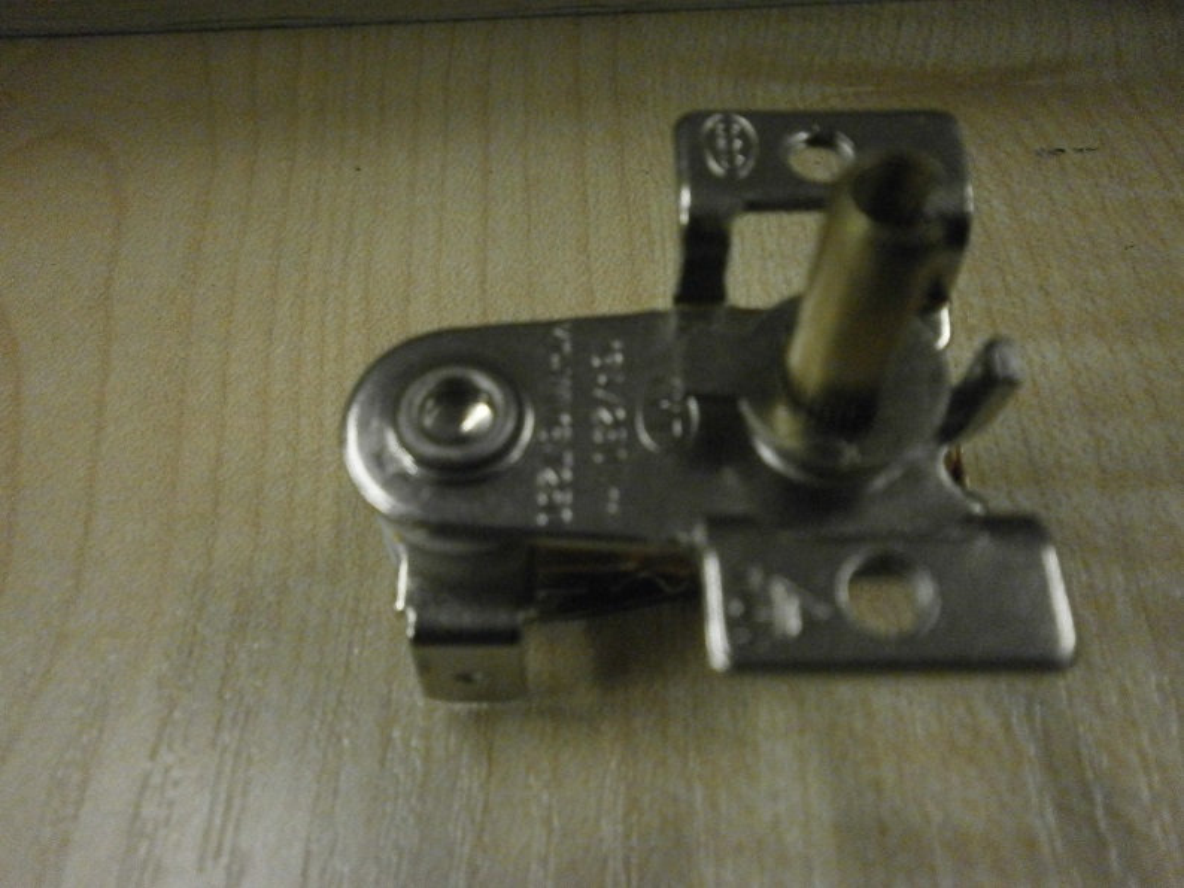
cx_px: 592
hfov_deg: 56.8
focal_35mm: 32
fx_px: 1095
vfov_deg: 44.2
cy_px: 444
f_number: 3.1
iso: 800
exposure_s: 1/200
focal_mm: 5.8
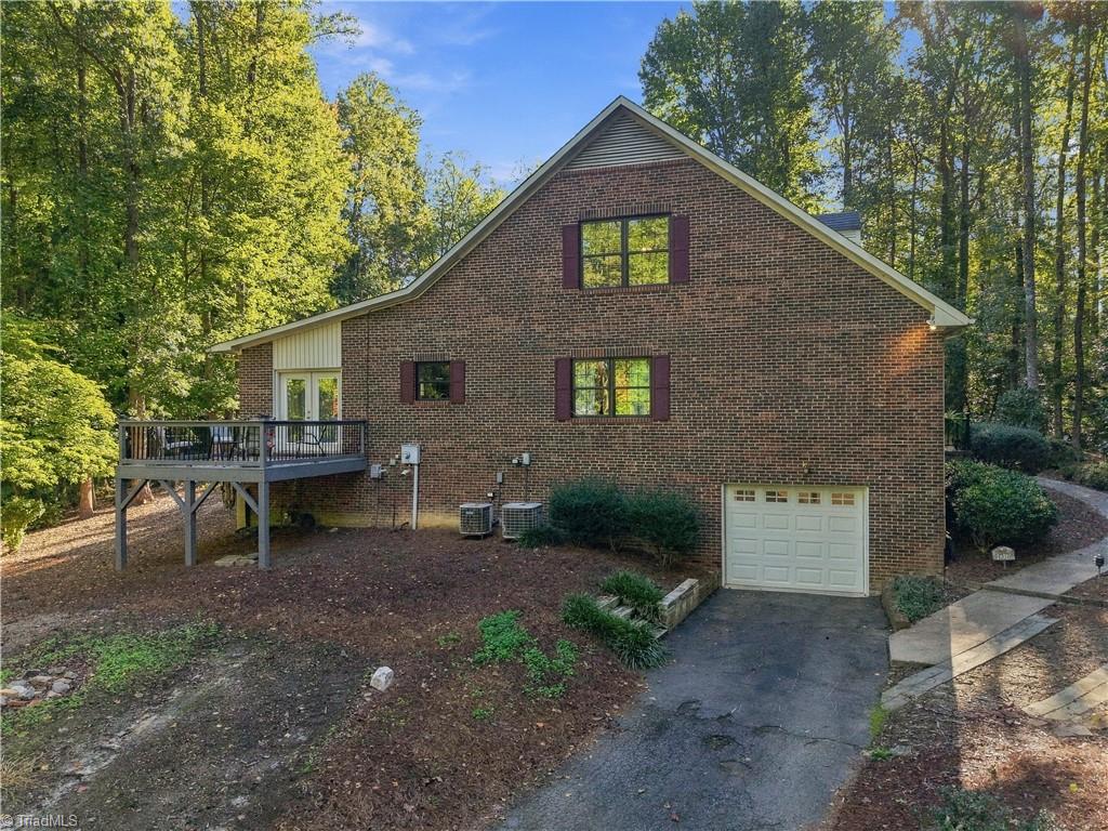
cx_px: 554
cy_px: 416
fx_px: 768
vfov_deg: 56.8
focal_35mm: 24
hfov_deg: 71.6
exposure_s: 1/180
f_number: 1.8
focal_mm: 8.7
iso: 400
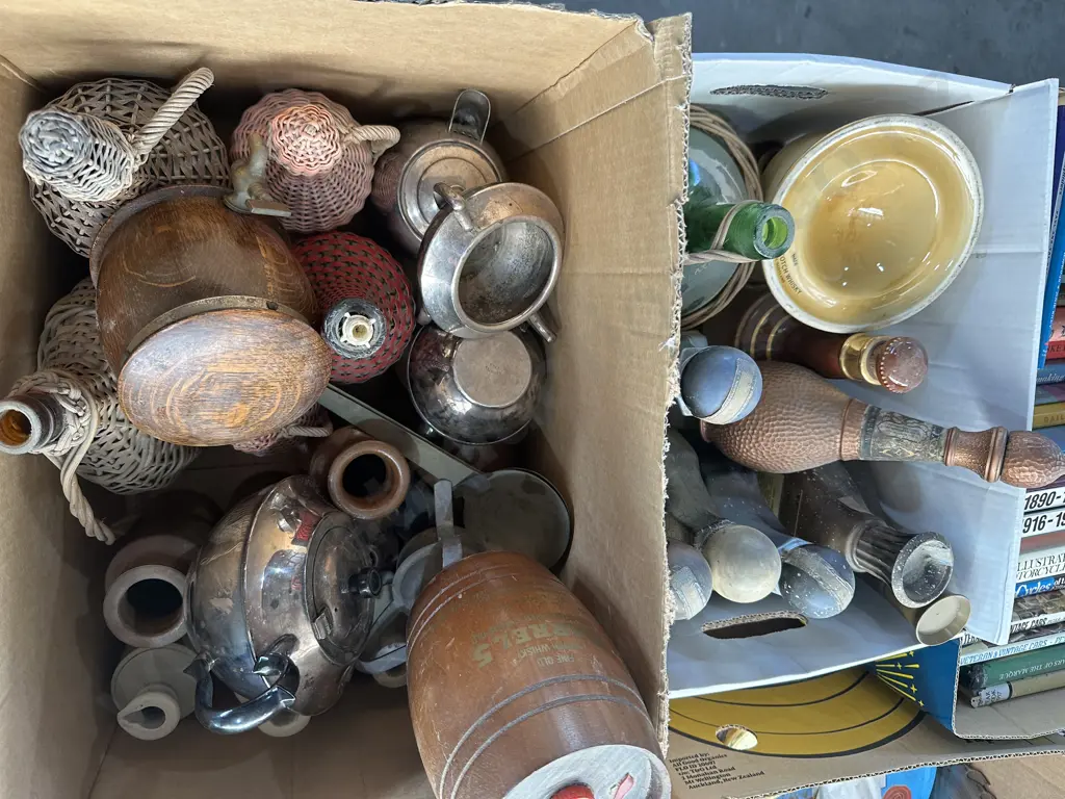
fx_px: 738
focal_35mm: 24
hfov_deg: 71.6
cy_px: 400
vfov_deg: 56.8
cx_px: 532
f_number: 1.78
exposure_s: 1/100
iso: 160
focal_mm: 6.86
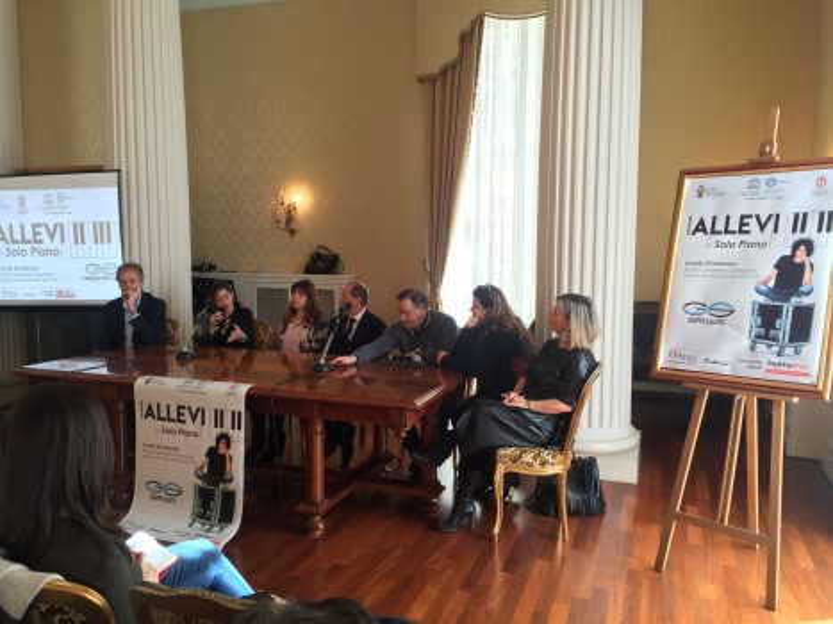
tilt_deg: -5.3
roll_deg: -0.5
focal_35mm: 29
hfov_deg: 61.7
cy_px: 312
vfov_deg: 48.2
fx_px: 698
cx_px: 416
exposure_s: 1/33
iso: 40
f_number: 2.2
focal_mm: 4.15
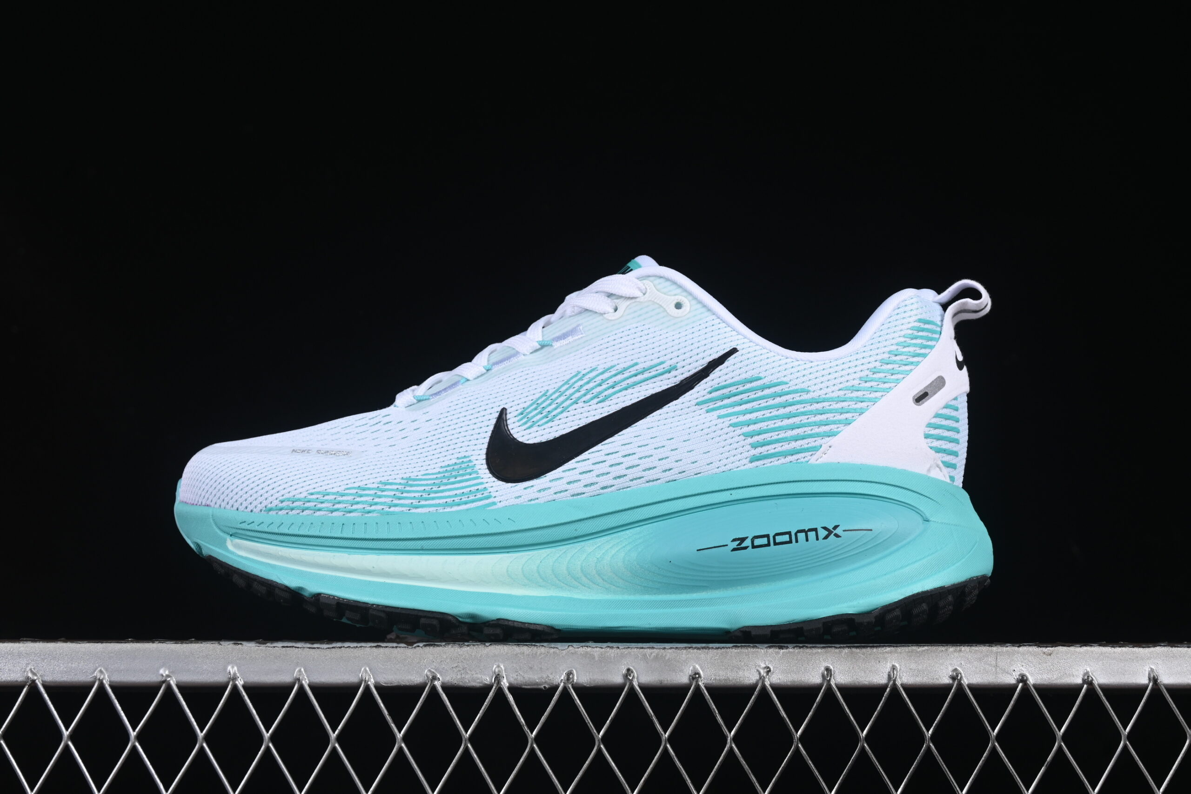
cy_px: 397
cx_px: 596
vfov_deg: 18.2
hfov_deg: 27.0
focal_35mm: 75
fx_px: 2481
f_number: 8
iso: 160
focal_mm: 50
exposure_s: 1/80
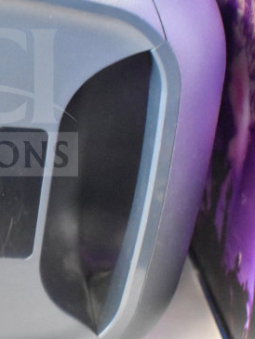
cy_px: 103
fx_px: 817
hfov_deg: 17.2
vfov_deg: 23.3
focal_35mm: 83
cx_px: -27
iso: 8000
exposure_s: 1/40
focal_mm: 23
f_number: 3.8
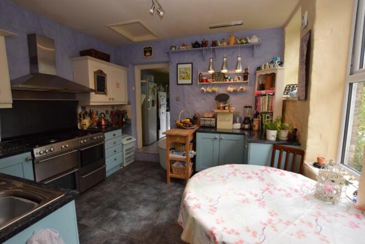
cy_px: 122
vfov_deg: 72.1
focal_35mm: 16
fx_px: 167
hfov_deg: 95.0
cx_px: 182
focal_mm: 11
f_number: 5.6
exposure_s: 1/125
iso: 500
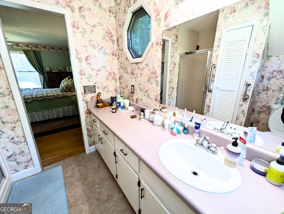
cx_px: 142
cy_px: 107
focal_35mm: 13
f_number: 2.2
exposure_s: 1/120
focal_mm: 1.95
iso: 91
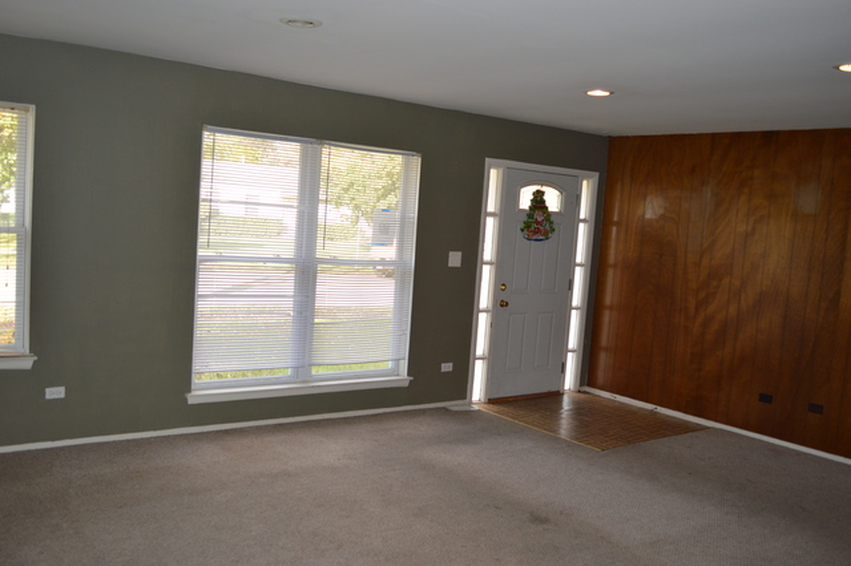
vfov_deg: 39.9
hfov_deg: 57.2
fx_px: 780
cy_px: 283
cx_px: 426
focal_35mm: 33
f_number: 4
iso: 360
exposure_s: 1/125
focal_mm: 22
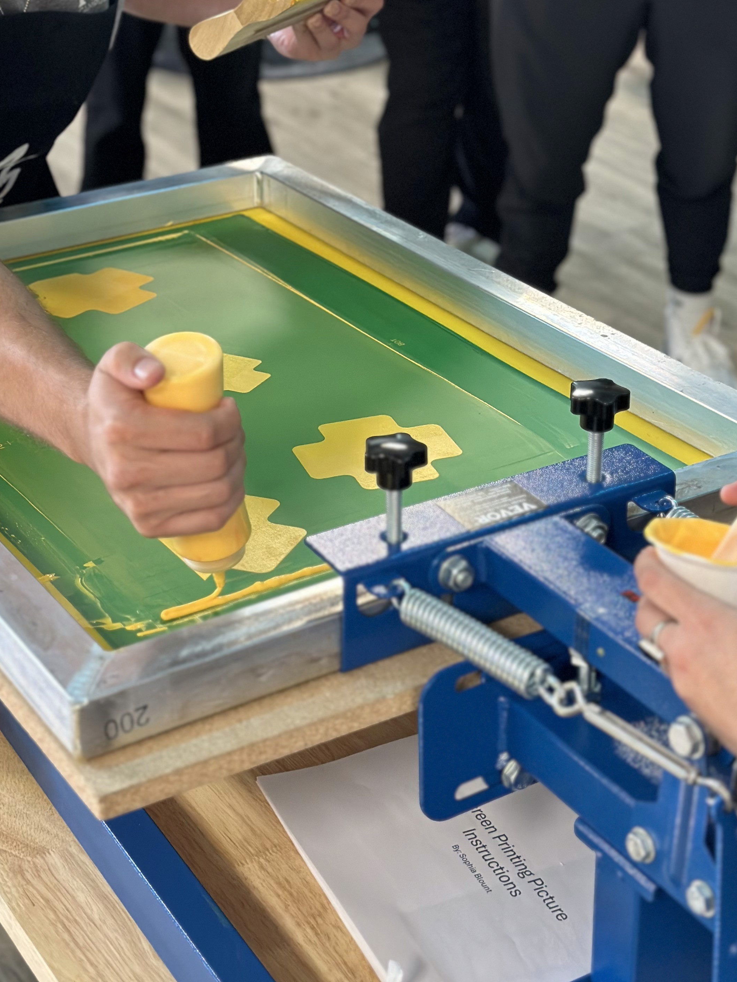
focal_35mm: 69
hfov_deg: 21.3
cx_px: 326
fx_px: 1959
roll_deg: -1.1
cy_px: 333
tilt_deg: -25.9
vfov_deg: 28.0
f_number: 1.78
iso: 250
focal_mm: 6.86
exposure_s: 1/60
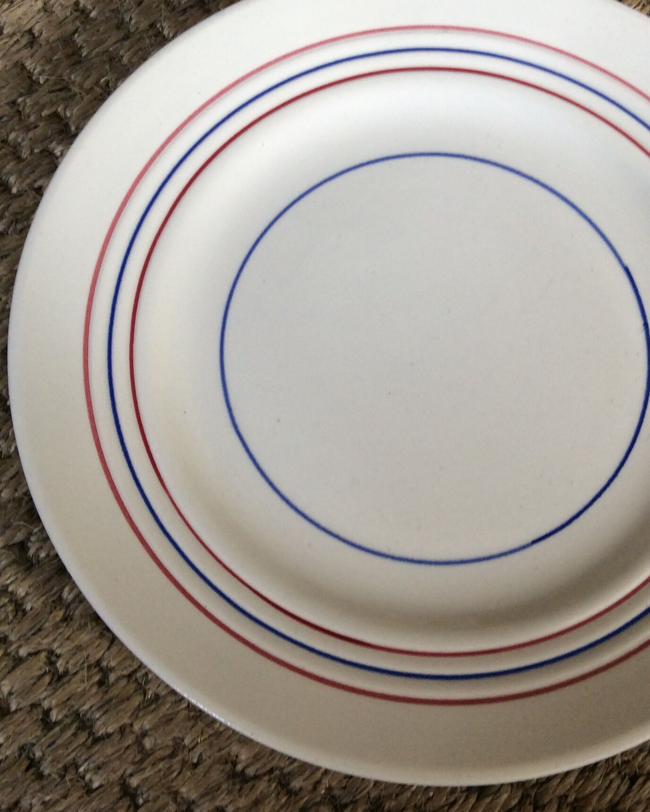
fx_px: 1130
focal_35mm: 47
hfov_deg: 32.1
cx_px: 363
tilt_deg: -73.0
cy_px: 358
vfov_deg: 39.5
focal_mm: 3.3
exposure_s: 1/25
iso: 40
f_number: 2.4
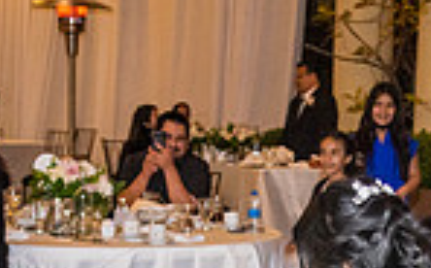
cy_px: 482
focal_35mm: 136
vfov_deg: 9.2
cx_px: 294
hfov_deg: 15.4
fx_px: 1595
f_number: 4
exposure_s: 1/160
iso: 1600
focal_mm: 34
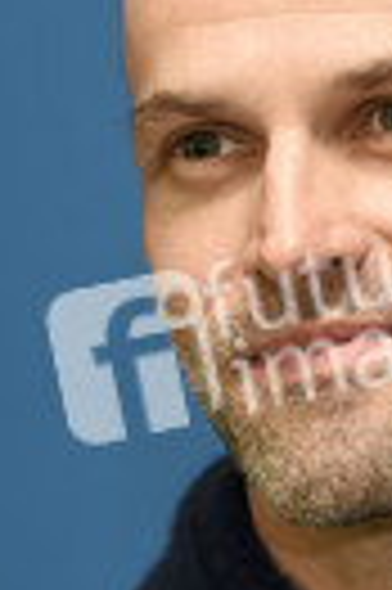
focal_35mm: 421
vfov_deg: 4.9
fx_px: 6894
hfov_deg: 3.3
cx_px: 410
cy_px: 563
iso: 640
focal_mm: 92
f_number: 3.2
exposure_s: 1/320
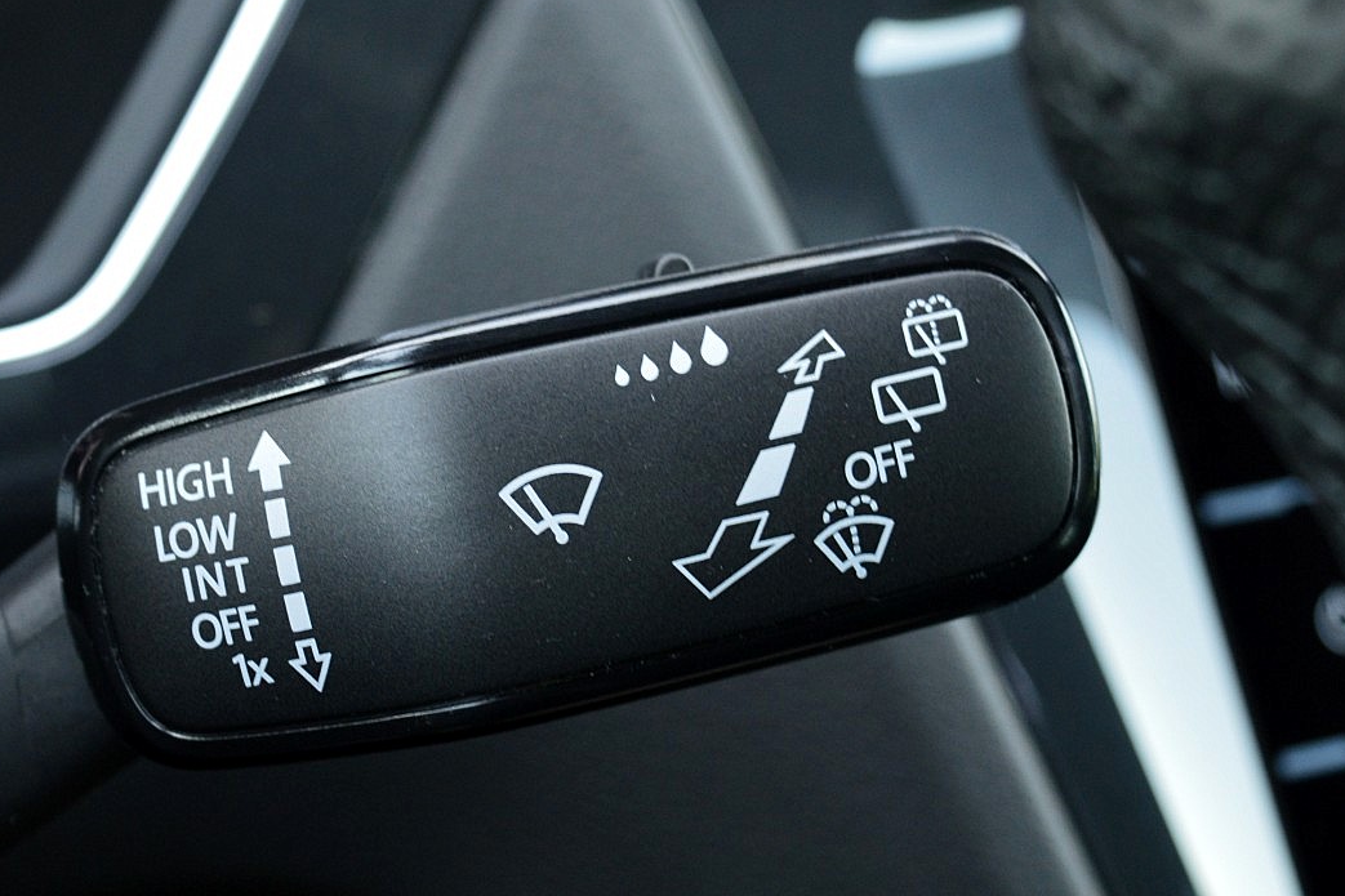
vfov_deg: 12.2
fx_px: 4184
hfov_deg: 18.2
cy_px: 375
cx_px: 511
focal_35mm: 112
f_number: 5.3
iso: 800
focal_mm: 48
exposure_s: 1/50
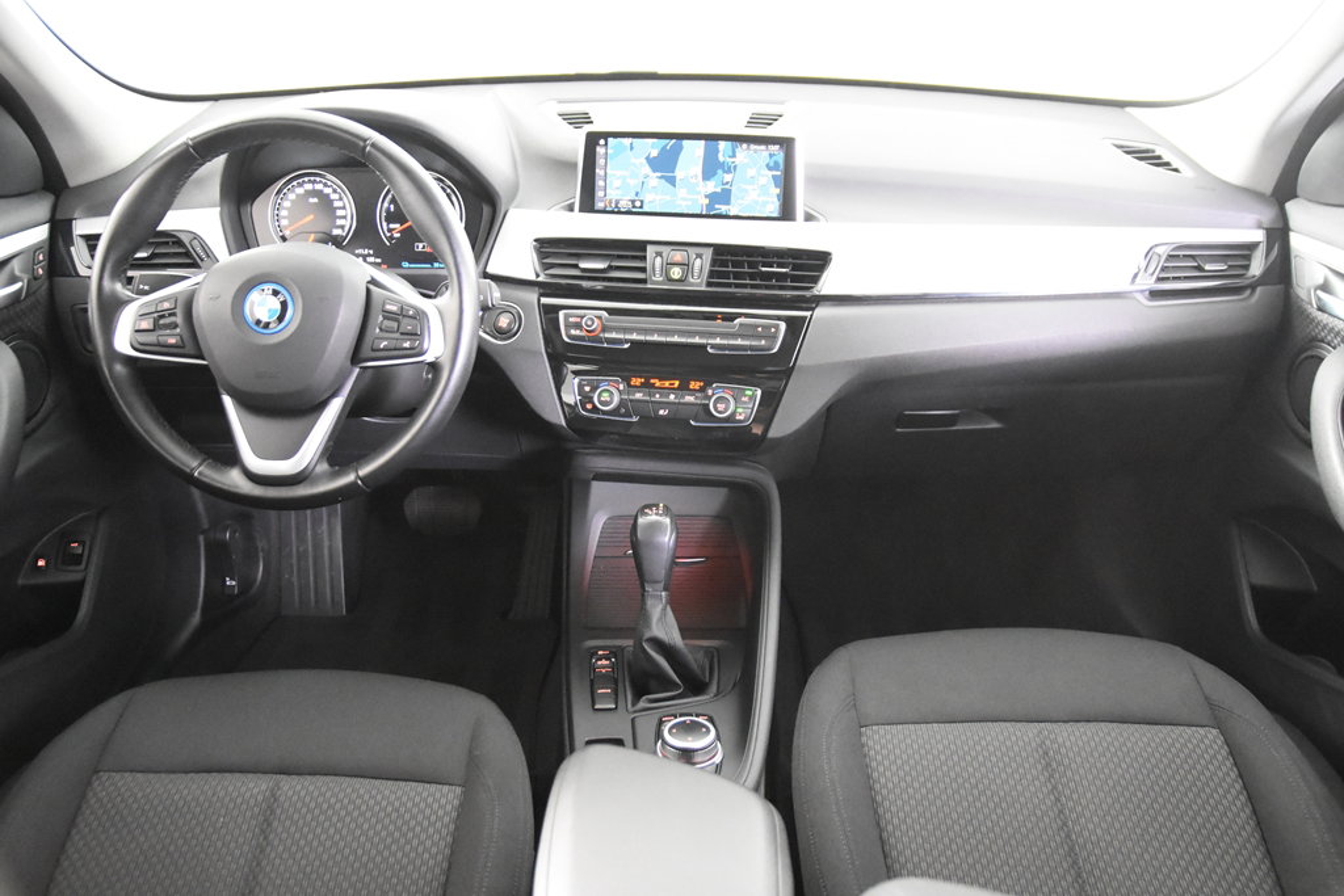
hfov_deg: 61.9
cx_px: 672
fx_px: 1120
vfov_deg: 43.6
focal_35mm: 30
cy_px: 448
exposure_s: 1/30
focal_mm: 20
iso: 9000
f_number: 2.8
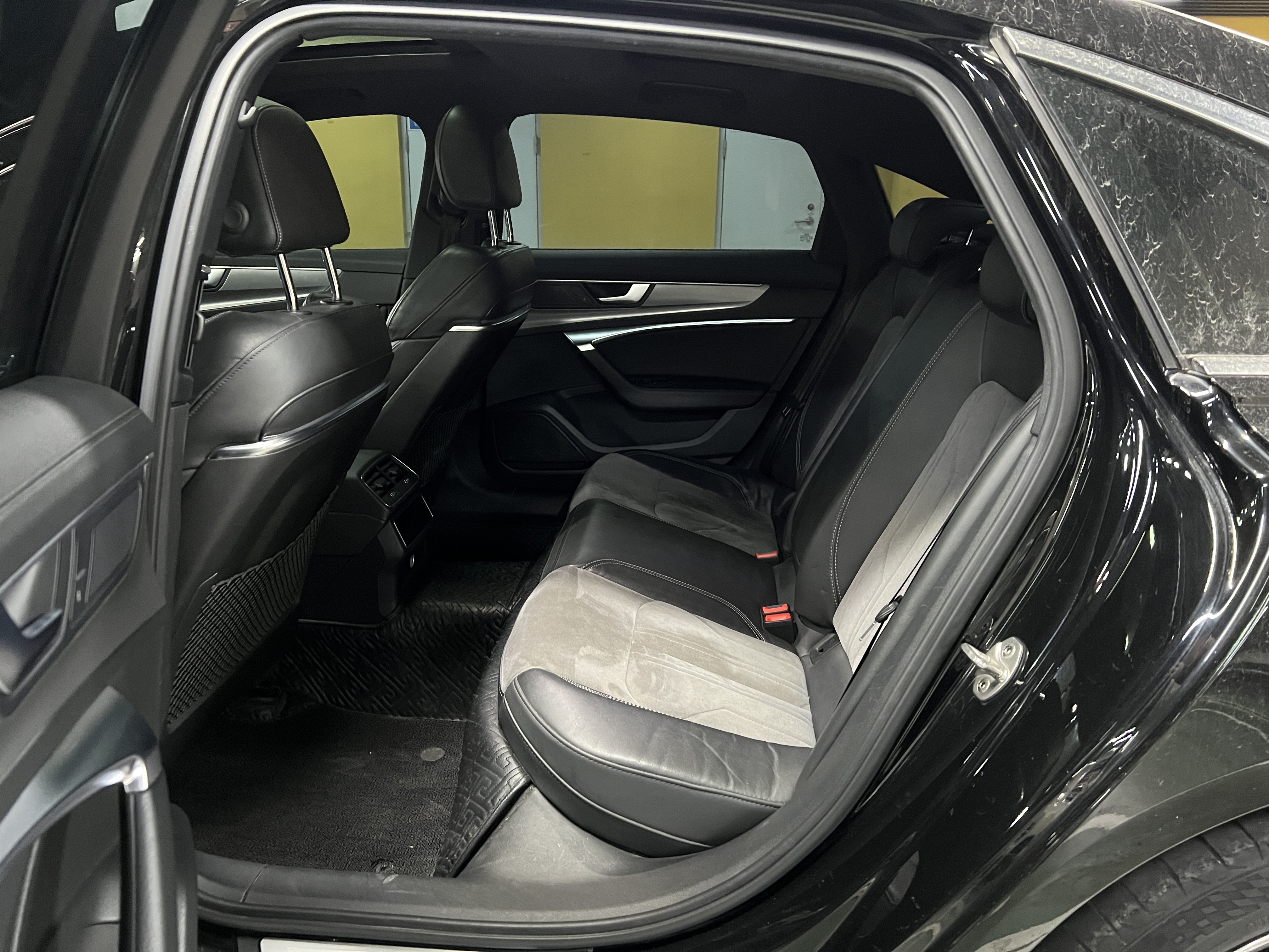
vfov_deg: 53.1
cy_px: 476
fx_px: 953
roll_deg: -0.8
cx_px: 634
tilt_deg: -18.6
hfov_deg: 67.3
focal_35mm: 26
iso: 640
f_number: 1.5
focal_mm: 5.7
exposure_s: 1/33
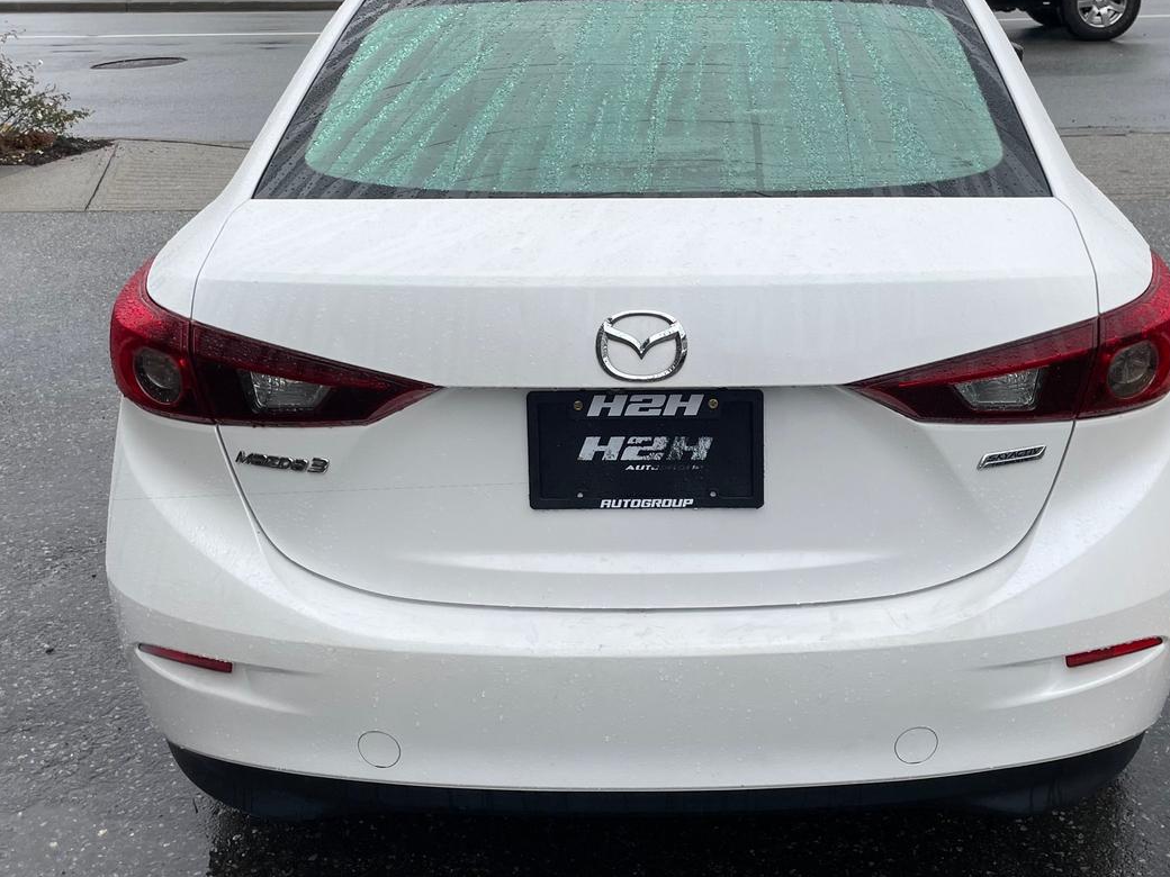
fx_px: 1082
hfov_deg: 56.7
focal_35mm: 32
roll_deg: -0.5
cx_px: 647
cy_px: 392
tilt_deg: -18.4
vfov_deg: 44.1
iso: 32
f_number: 1.6
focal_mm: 4.2
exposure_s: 1/569
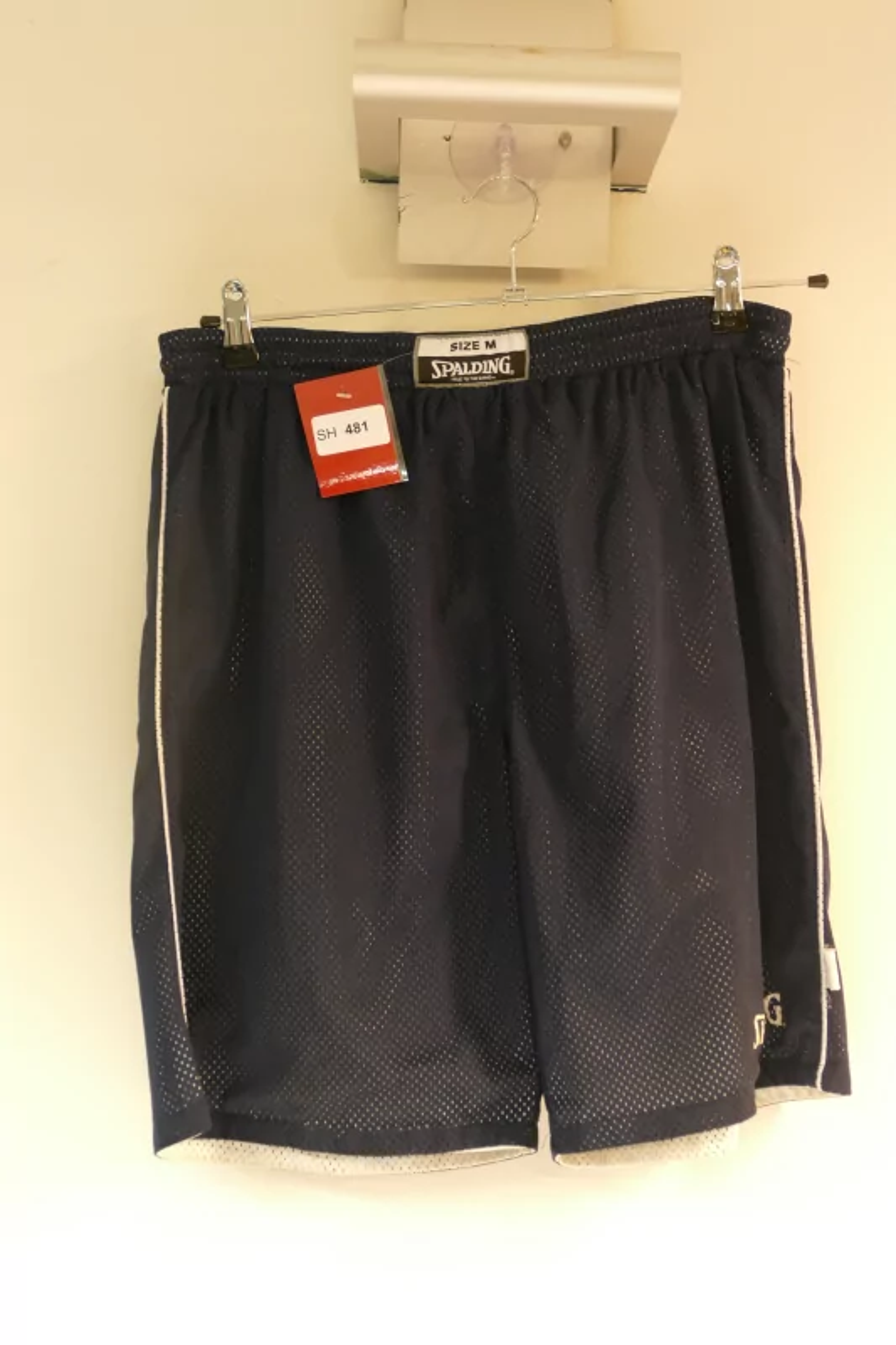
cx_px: 448
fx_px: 1905
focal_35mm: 51
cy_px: 672
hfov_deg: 26.5
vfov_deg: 38.9
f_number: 3.4
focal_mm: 18.77
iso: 1600
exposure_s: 1/30
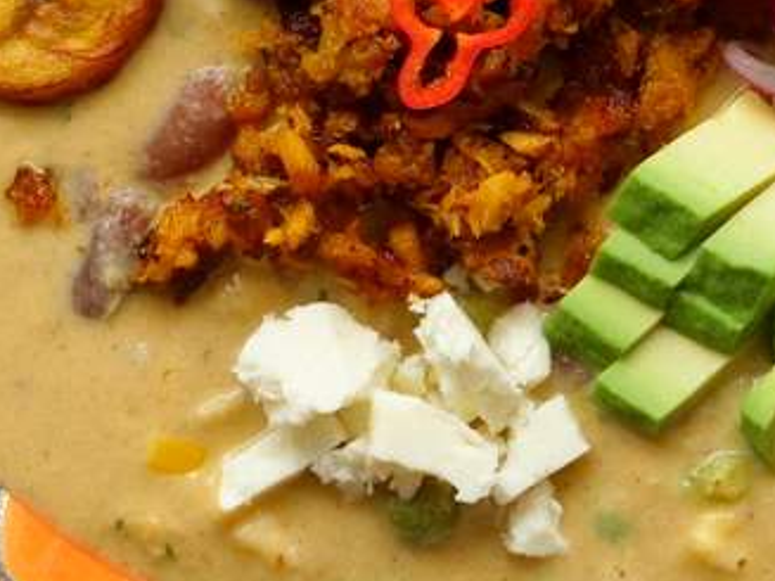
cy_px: -192
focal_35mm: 147
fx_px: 3290
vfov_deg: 9.9
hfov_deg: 13.4
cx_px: 507
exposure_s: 1/125
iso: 800
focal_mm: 20
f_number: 5
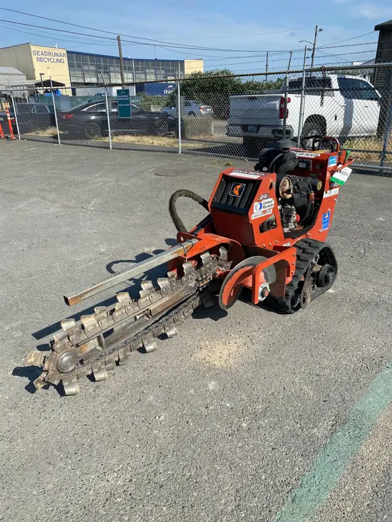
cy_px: 261
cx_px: 196
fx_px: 392
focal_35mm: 26
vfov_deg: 67.3
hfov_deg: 53.1
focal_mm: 4.25
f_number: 1.8
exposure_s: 1/2817
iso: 32
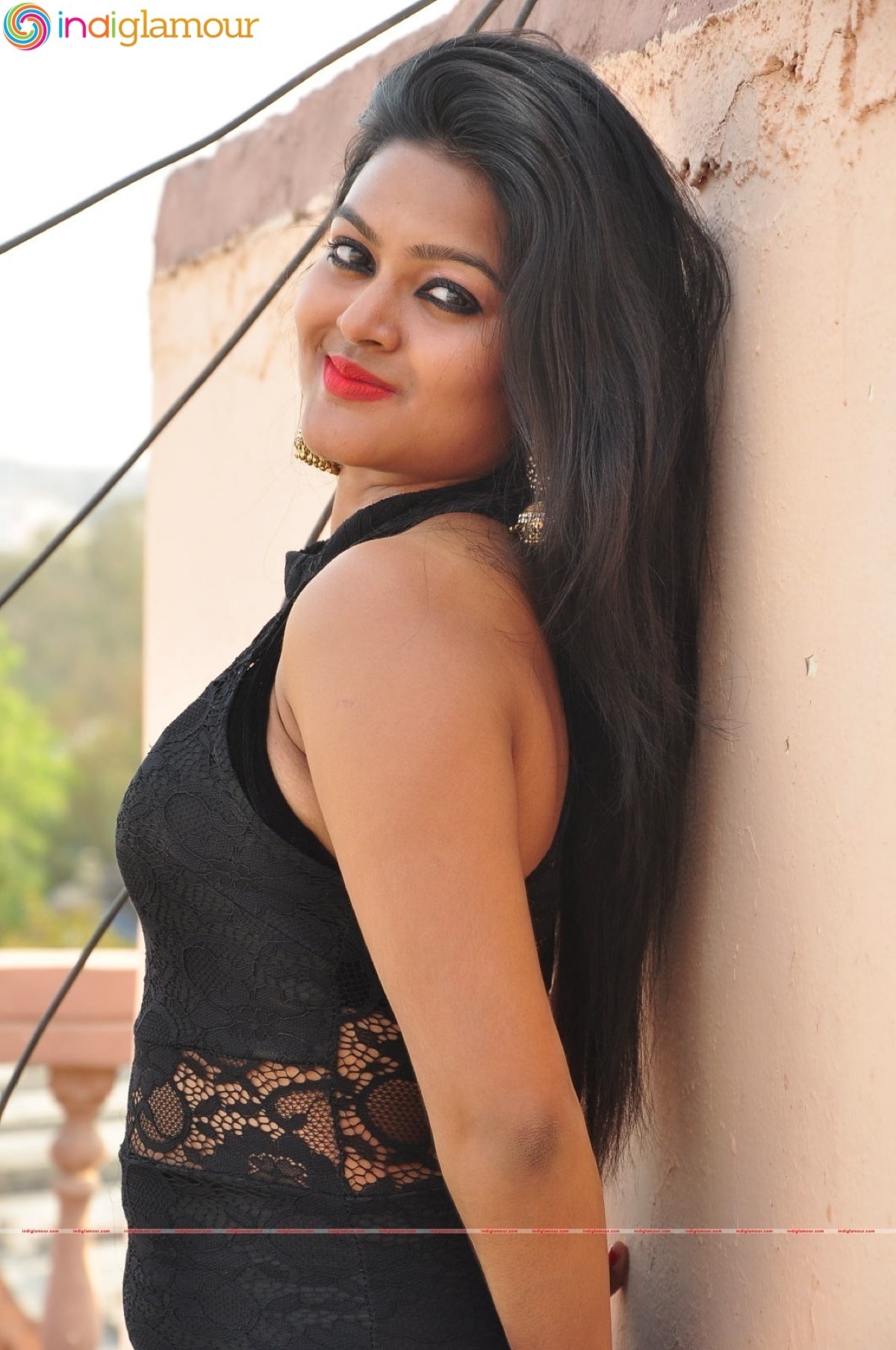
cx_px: 448
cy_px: 675
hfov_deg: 11.4
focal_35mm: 120
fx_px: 4493
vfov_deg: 17.1
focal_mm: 80
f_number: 7.1
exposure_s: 1/125
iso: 400
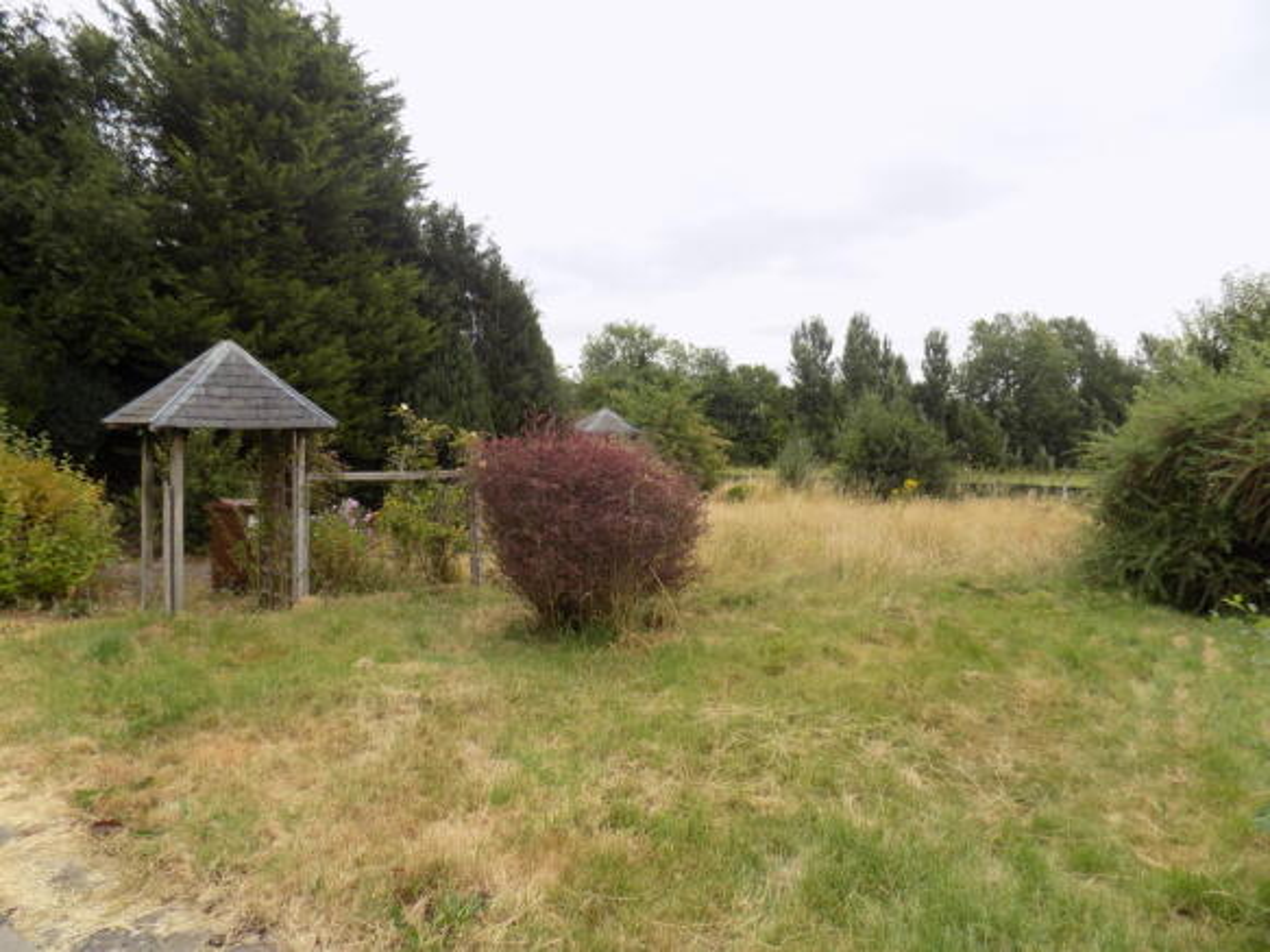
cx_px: 635
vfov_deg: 58.9
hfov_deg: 73.9
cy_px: 476
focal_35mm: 23
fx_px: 844
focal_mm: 4
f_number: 3.1
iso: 80
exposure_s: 1/320
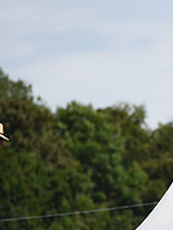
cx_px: 358
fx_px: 4193
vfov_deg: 3.1
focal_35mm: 630
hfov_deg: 2.4
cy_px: 174
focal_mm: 200
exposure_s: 1/1000
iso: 100
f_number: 5
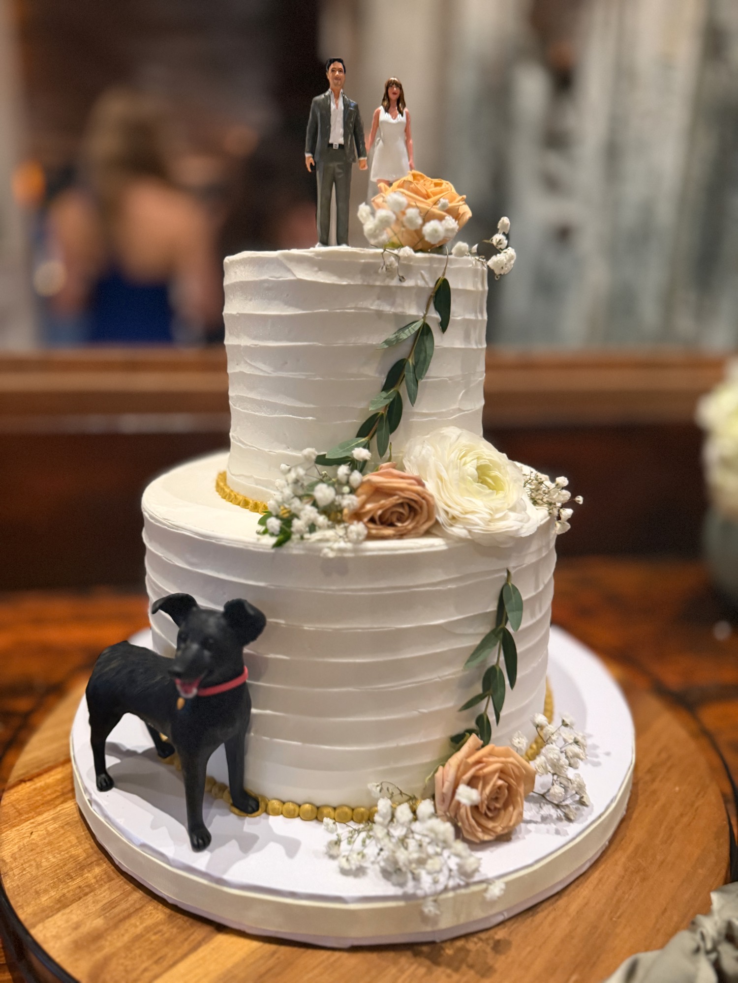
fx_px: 682
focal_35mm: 24
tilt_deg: -17.0
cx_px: 369
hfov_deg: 56.8
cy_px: 492
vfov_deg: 71.6
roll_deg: -1.6
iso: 640
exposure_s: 1/40
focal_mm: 6.76
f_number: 1.78
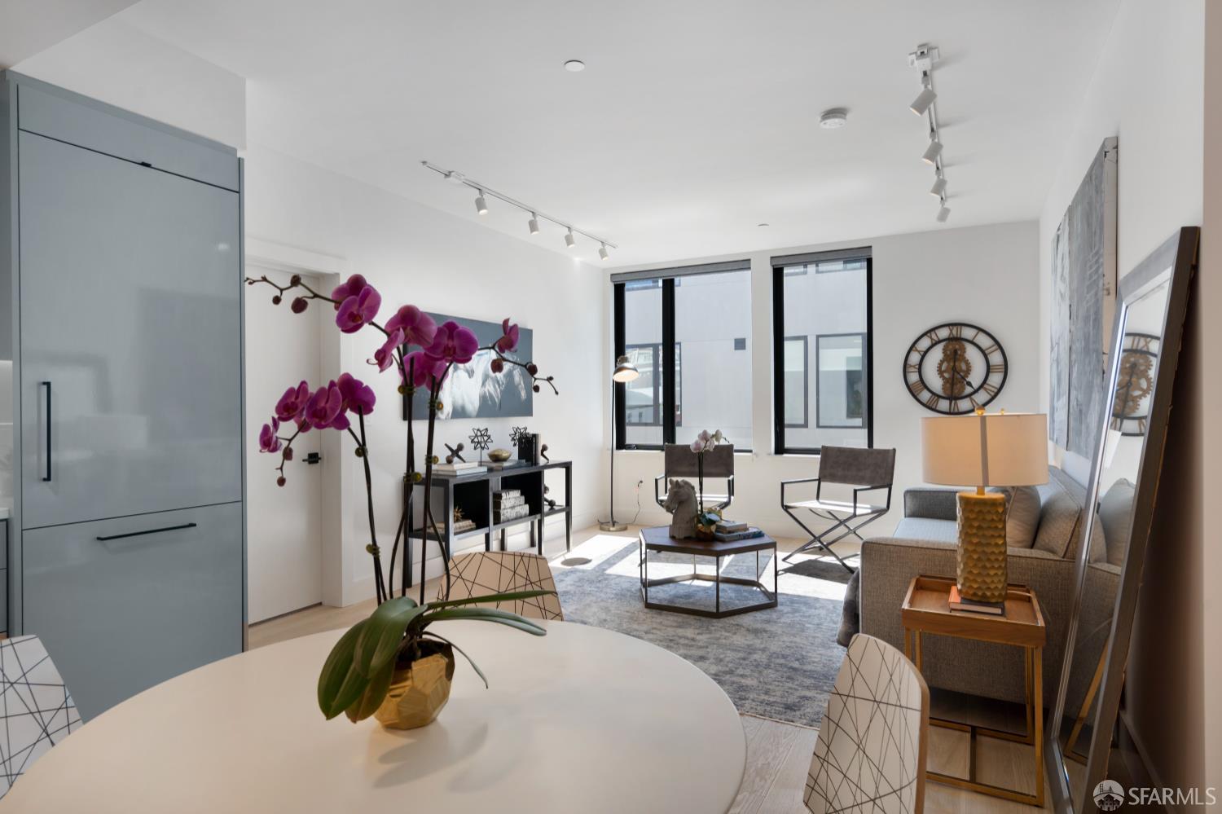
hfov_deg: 86.9
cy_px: 407
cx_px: 611
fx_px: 645
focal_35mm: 19
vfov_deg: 64.5
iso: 100
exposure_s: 1/8
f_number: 8
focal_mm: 19
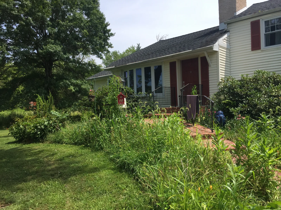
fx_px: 235
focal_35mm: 29
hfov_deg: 61.7
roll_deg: +0.7
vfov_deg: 48.2
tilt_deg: +0.1
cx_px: 140
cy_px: 105
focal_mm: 4.15
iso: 32
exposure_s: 1/1364
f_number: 2.2
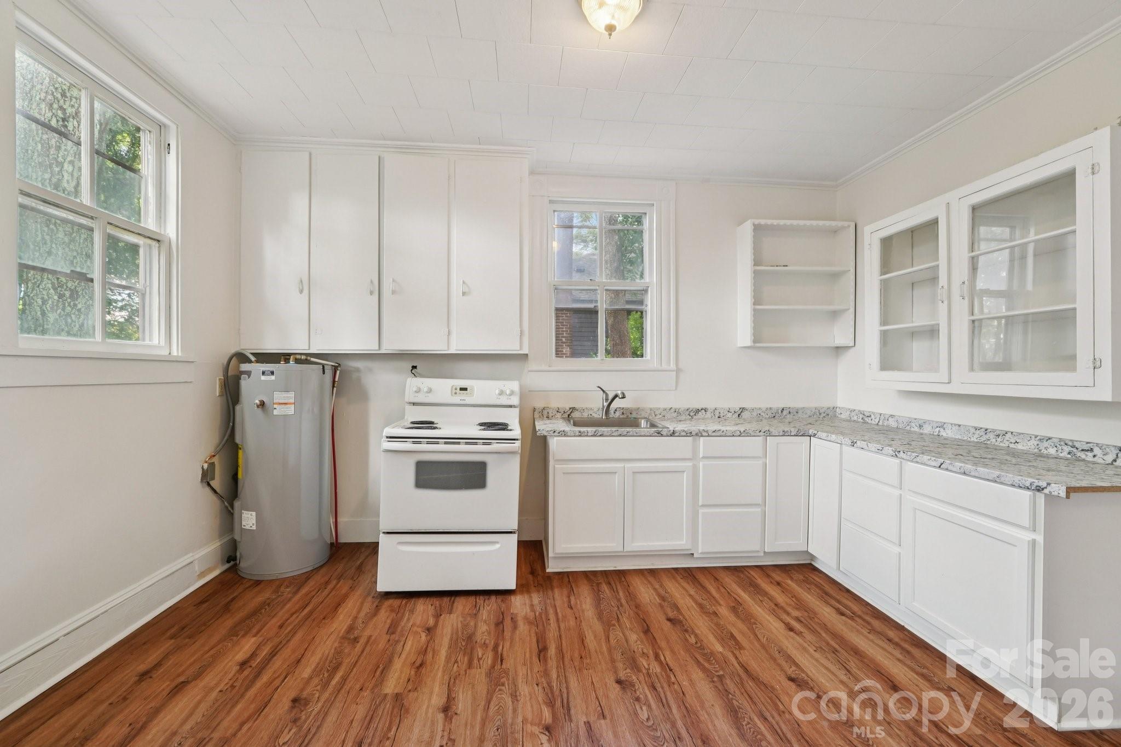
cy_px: 374
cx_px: 560
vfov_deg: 77.3
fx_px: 467
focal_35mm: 15
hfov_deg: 100.4
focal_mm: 10
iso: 400
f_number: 8
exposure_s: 1/8
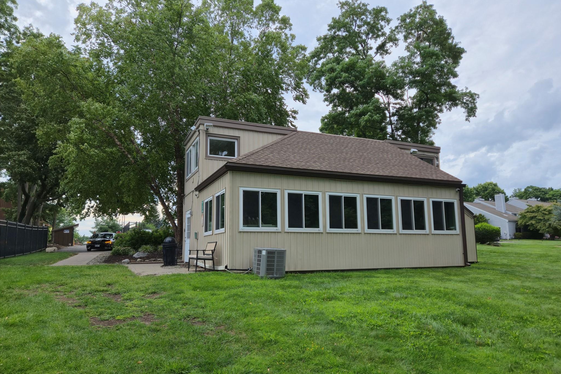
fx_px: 374
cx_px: 280
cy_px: 206
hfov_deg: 73.7
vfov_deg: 53.0
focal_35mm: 24
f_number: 1.8
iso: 25
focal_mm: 5.4
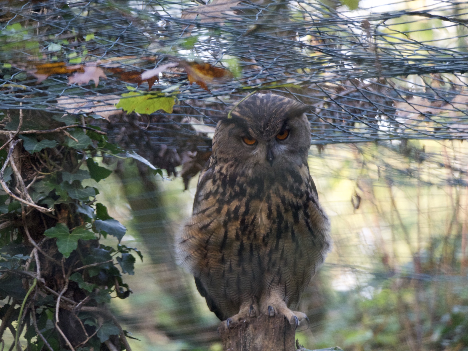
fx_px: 6760
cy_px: 176
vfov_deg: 3.0
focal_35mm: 500
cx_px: 234
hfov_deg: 4.0
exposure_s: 1/160
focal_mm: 250
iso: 3200
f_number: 5.4
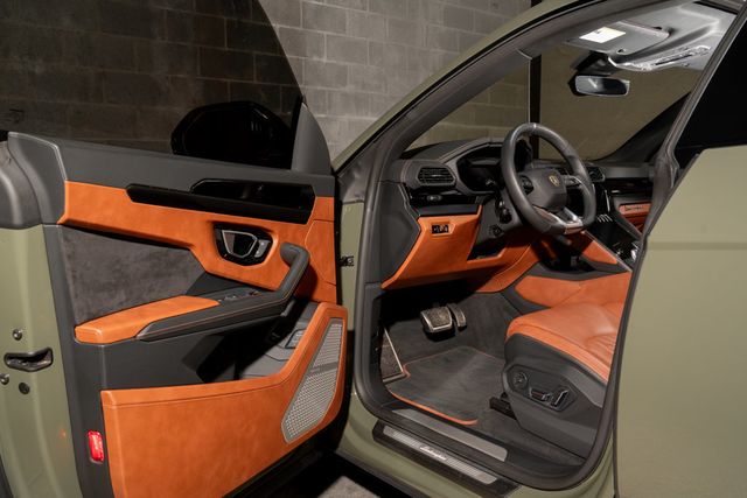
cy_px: 249
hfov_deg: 61.9
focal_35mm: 30
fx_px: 623
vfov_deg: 43.6
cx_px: 374
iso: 400
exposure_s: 1/50
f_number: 6.3
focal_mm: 30
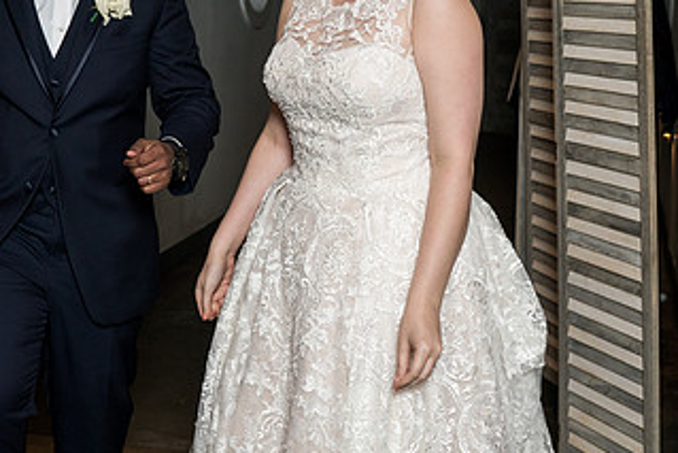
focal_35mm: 74
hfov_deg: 27.2
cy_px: 54
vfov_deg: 18.2
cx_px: 232
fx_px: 1394
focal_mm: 35
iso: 400
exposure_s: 1/200
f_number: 4
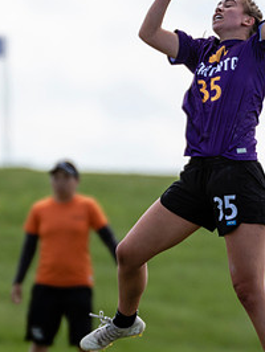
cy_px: 228
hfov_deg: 1.0
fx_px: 14899
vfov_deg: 1.4
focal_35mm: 1462
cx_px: 168
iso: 100
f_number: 4
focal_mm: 400
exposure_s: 1/1000
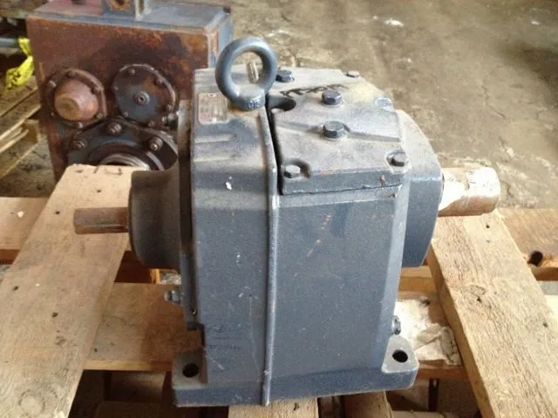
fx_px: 564
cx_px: 279
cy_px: 209
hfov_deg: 52.6
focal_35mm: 35
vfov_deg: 40.7
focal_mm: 4.28
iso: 400
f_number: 2.4
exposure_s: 1/15
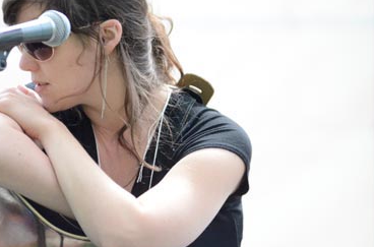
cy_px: 116
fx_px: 4226
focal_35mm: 408
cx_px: 149
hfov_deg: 5.1
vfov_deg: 3.3
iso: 5000
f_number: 2.8
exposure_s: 1/8000
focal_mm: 200
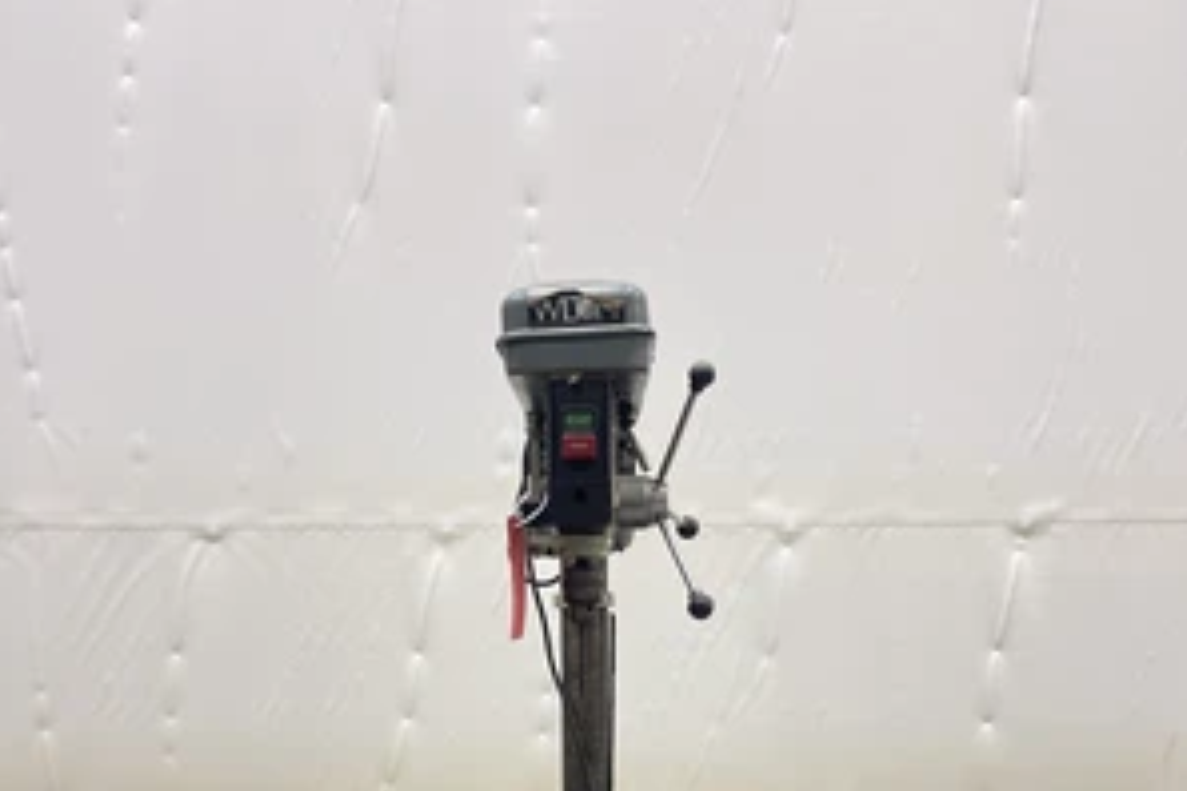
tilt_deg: -10.9
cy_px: 795
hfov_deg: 54.4
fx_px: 1154
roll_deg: -0.5
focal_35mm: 35
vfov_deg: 34.4
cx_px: 595
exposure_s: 1/60
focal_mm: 5.1
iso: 500
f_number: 1.6
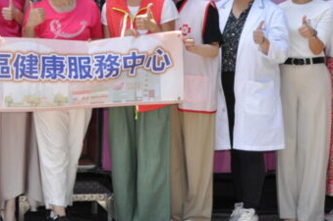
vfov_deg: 10.7
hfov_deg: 15.7
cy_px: -3
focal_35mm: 127
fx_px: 1173
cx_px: -26
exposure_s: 1/90
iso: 200
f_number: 9.5
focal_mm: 28
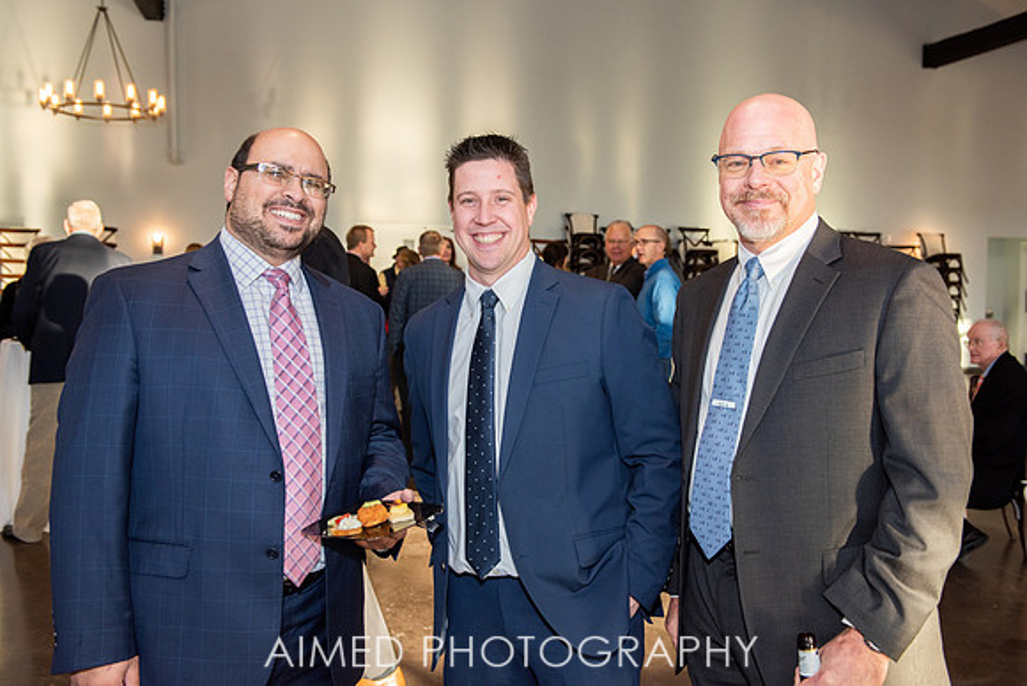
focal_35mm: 34
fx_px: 967
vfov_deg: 39.0
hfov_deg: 55.9
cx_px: 525
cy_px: 323
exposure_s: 1/250
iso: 640
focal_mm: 32
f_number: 4
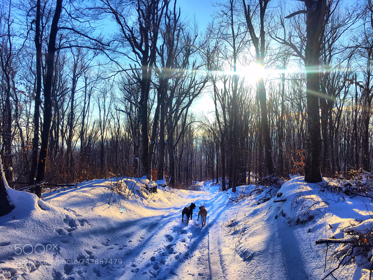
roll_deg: +0.1
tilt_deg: -0.6
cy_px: 140
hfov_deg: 61.7
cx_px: 186
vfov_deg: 48.2
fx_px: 312
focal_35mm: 29
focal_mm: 4.15
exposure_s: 1/1748
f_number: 2.2
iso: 25
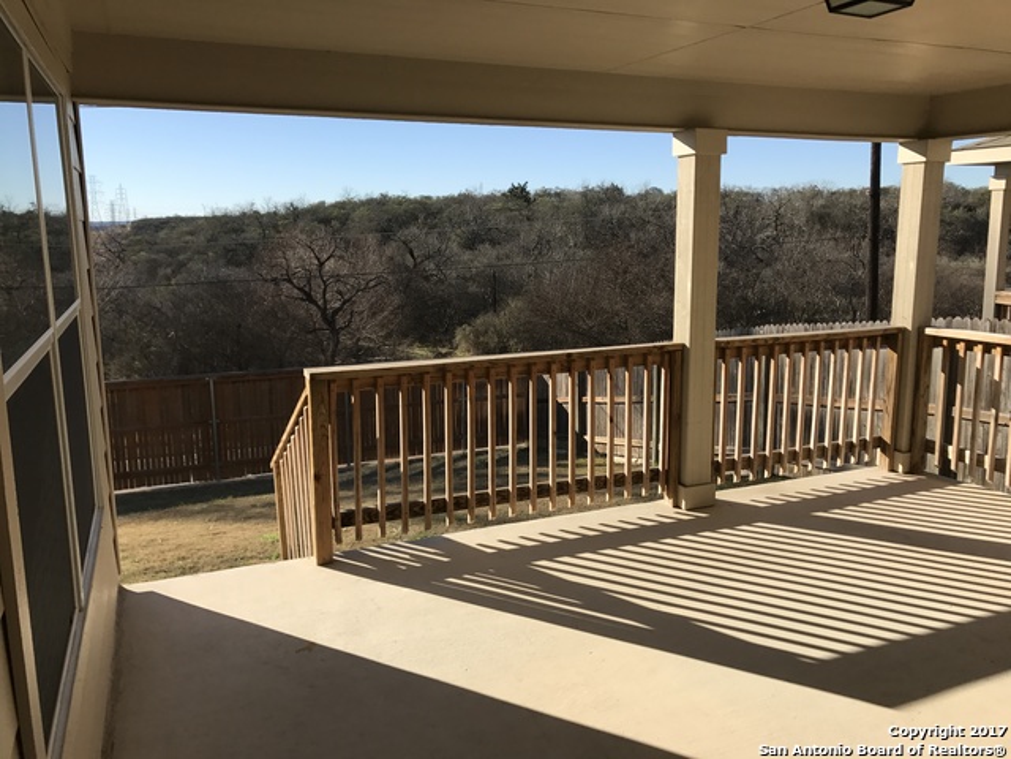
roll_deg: +0.0
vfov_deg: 49.7
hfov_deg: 63.4
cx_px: 506
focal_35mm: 28
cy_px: 380
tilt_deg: -8.6
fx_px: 818
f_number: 1.8
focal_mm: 3.99
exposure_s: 1/1880
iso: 20
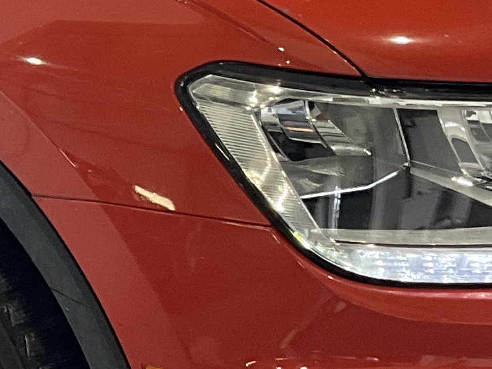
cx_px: -149
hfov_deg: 12.4
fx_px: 2188
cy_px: -23
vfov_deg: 9.5
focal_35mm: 154
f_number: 1.8
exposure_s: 1/122
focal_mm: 3
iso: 64
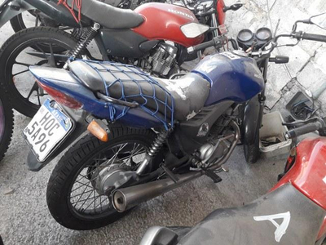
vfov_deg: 49.7
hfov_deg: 63.4
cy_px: 122
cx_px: 163
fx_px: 264
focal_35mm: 28
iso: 40
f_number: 1.9
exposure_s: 1/60
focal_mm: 3.7
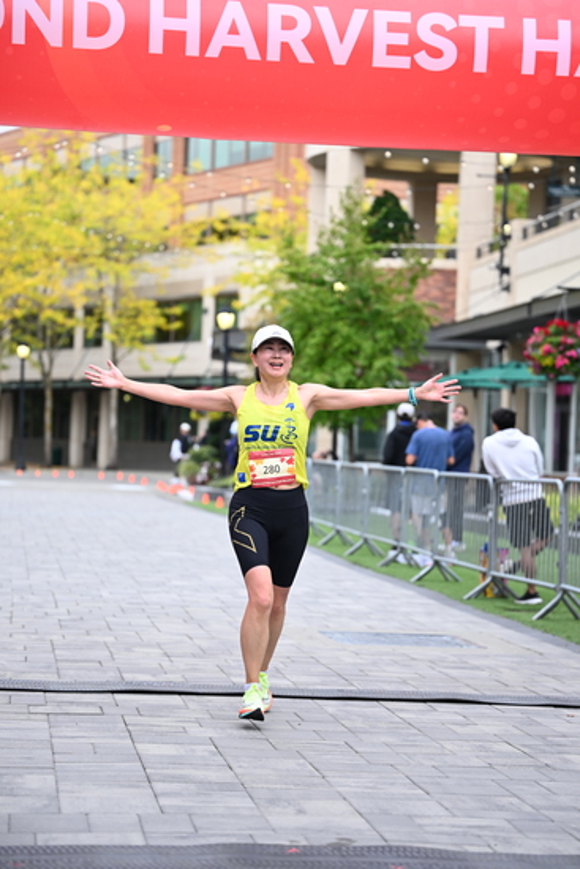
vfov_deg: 23.6
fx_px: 2077
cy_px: 434
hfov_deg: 15.9
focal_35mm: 86
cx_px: 290
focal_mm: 86
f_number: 2.8
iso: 640
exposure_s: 1/1600
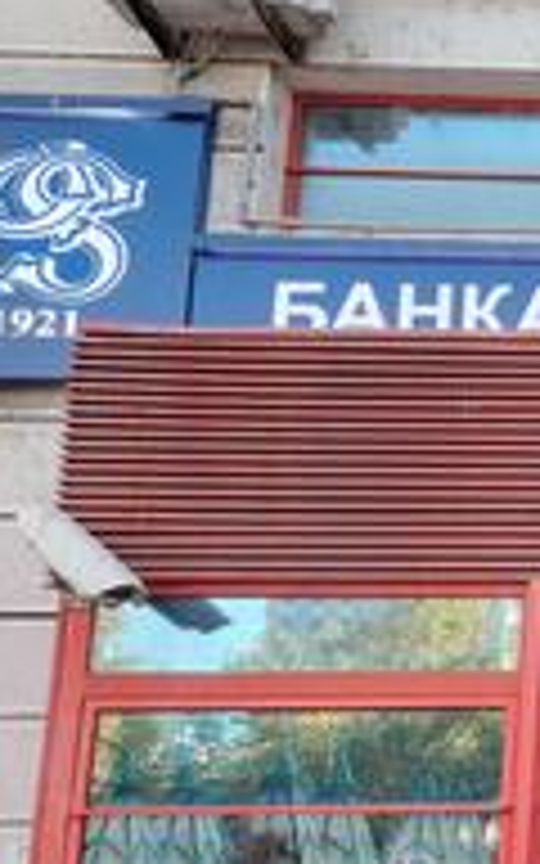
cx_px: 1030
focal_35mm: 62
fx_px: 1460
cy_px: 560
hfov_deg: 16.6
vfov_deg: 32.7
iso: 126
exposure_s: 1/100
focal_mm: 5.25
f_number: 1.75
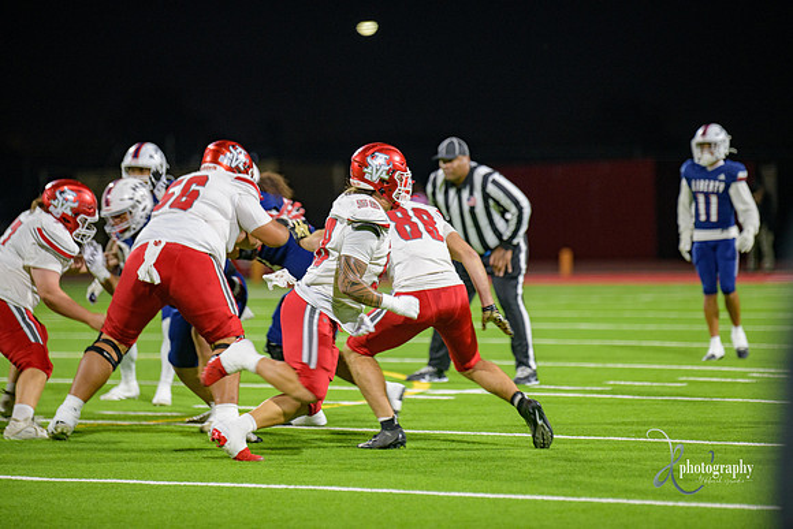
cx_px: 396
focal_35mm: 250
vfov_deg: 5.5
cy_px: 264
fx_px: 5508
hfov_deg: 8.2
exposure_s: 1/250
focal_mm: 250
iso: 1250
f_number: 2.8
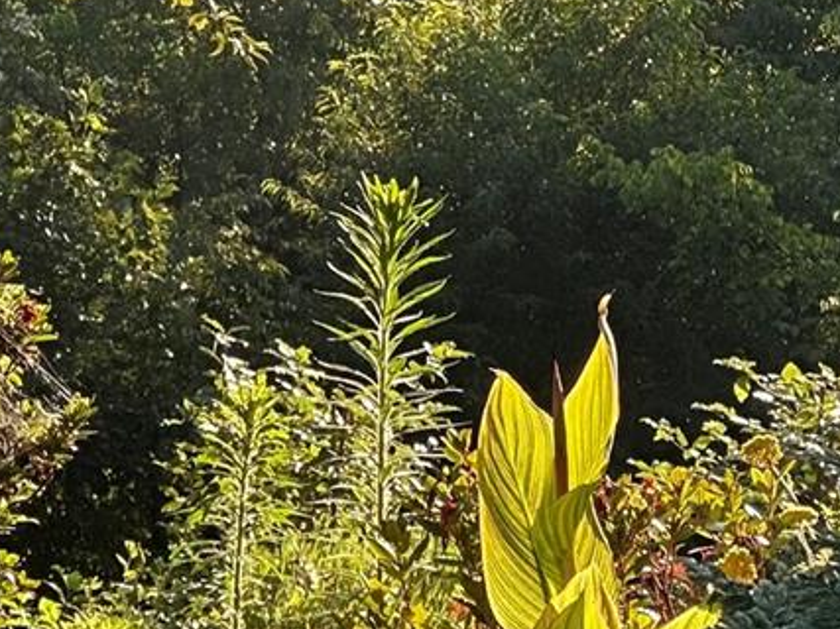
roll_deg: -1.0
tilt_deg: -6.0
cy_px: 352
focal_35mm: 277
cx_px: 252
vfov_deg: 5.4
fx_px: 6720
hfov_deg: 7.1
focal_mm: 9
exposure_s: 1/99
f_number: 2.8
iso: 32
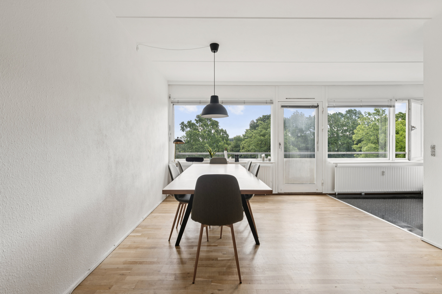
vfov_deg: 70.4
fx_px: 209
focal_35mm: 17
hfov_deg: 93.3
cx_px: 221
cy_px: 147
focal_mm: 17
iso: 160
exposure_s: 1/100
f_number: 10
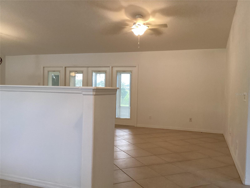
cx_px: 125
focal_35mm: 31
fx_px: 224
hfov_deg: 58.4
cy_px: 94
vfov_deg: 45.4
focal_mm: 3.3
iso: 250
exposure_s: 1/60
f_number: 2.4
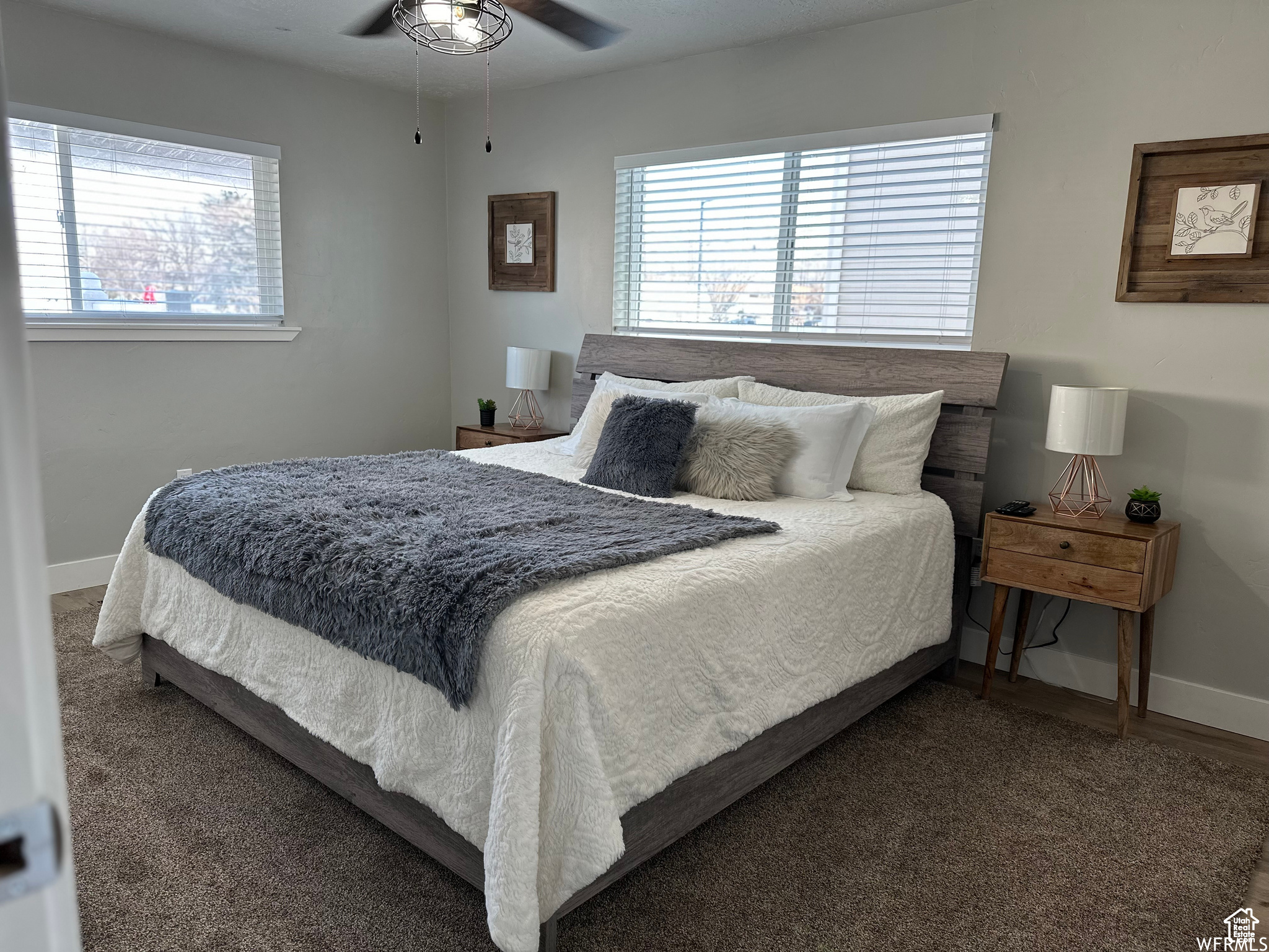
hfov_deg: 71.6
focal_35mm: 24
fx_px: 880
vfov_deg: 56.8
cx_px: 634
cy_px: 476
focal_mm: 6.86
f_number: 1.78
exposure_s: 1/120
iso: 100
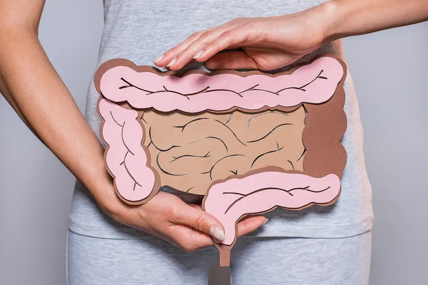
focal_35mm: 85
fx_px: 1011
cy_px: 142
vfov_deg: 16.1
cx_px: 214
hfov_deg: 23.9
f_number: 5.6
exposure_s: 1/125
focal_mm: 85
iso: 100
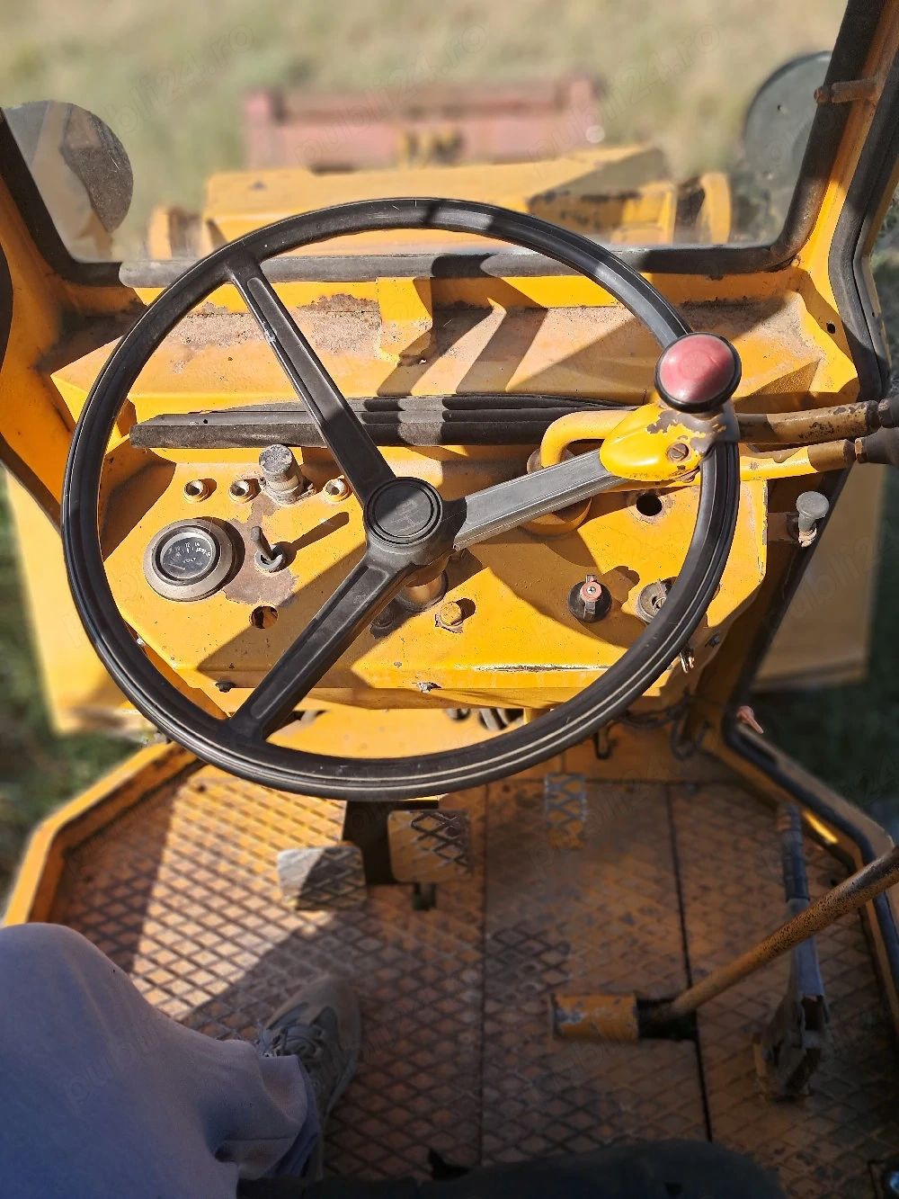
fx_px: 935
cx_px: 450
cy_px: 600
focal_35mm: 27
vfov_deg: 65.3
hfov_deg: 51.4
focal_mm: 4
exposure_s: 1/323
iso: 50
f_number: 1.8
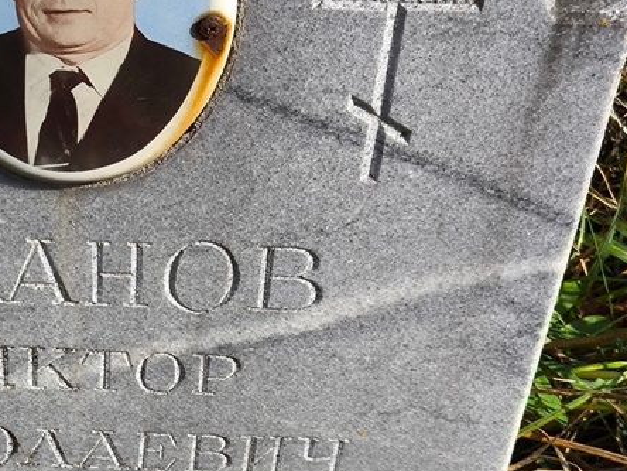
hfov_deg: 21.3
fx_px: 1630
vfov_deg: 16.3
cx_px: 73
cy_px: 349
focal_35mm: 90
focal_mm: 4.71
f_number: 1.7
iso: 50
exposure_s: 1/1046
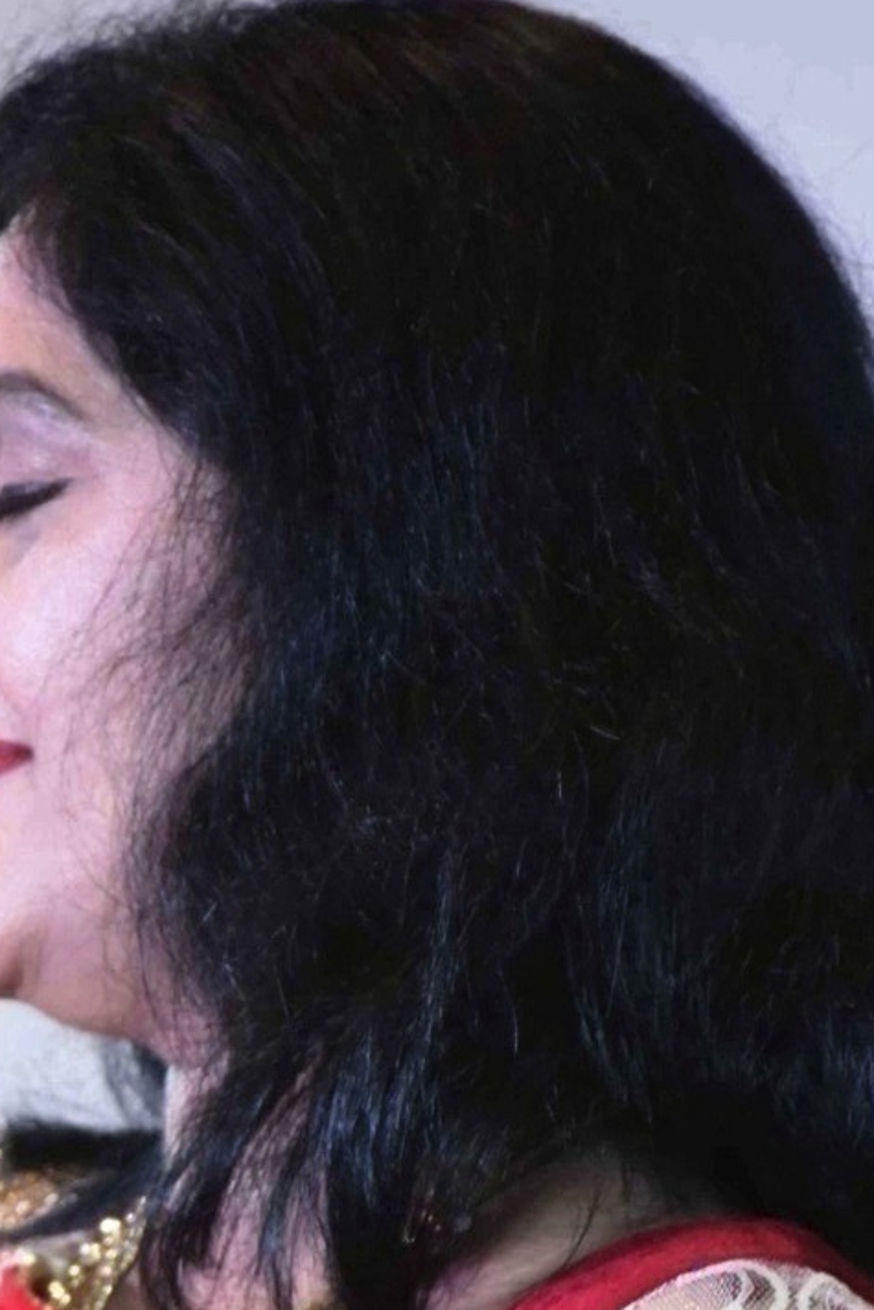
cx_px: -7
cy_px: 1119
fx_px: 20928
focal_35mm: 575
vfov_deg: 3.6
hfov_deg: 2.4
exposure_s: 1/100
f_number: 5.6
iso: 1000
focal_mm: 140
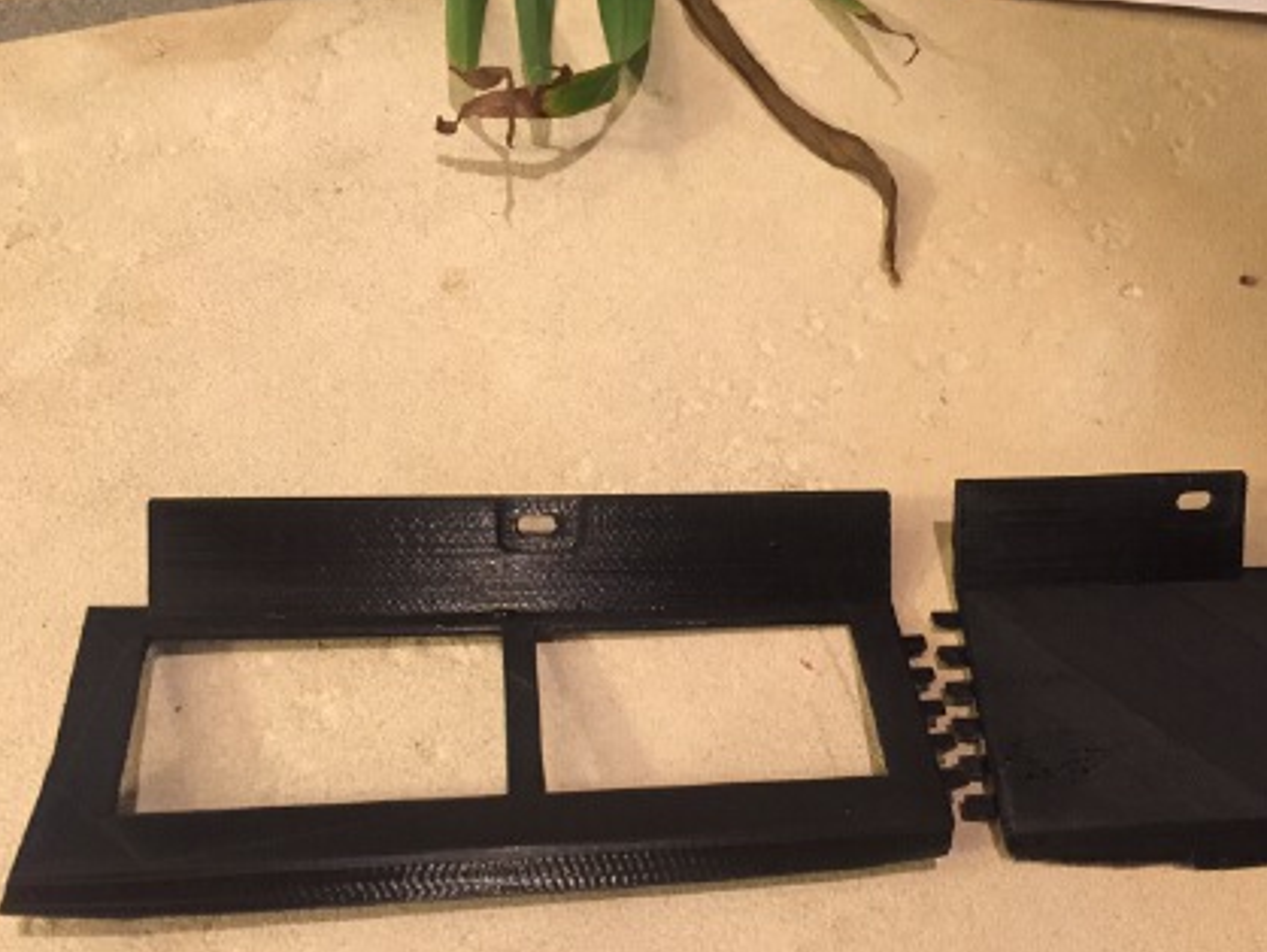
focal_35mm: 37
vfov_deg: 38.6
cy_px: 567
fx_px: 1355
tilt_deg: -56.8
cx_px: 753
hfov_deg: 49.8
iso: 250
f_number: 2.2
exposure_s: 1/15
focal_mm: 4.15
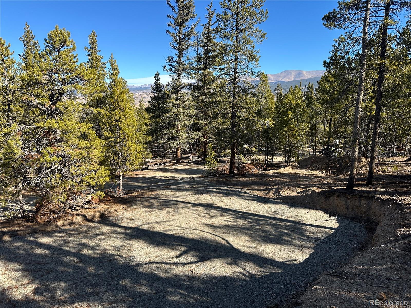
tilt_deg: -10.6
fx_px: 285
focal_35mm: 24
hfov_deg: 71.6
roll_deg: +0.1
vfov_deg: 56.8
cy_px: 154
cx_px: 206
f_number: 1.78
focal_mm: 6.86
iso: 80
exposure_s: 1/1949
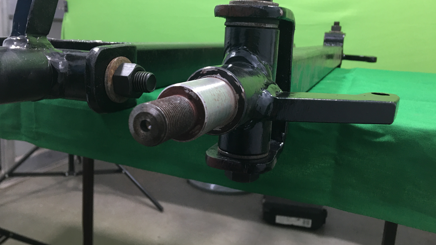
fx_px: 370
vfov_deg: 36.6
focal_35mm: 32
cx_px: 217
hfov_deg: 61.0
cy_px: 106
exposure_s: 1/17
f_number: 2.2
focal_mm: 4.15
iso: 50
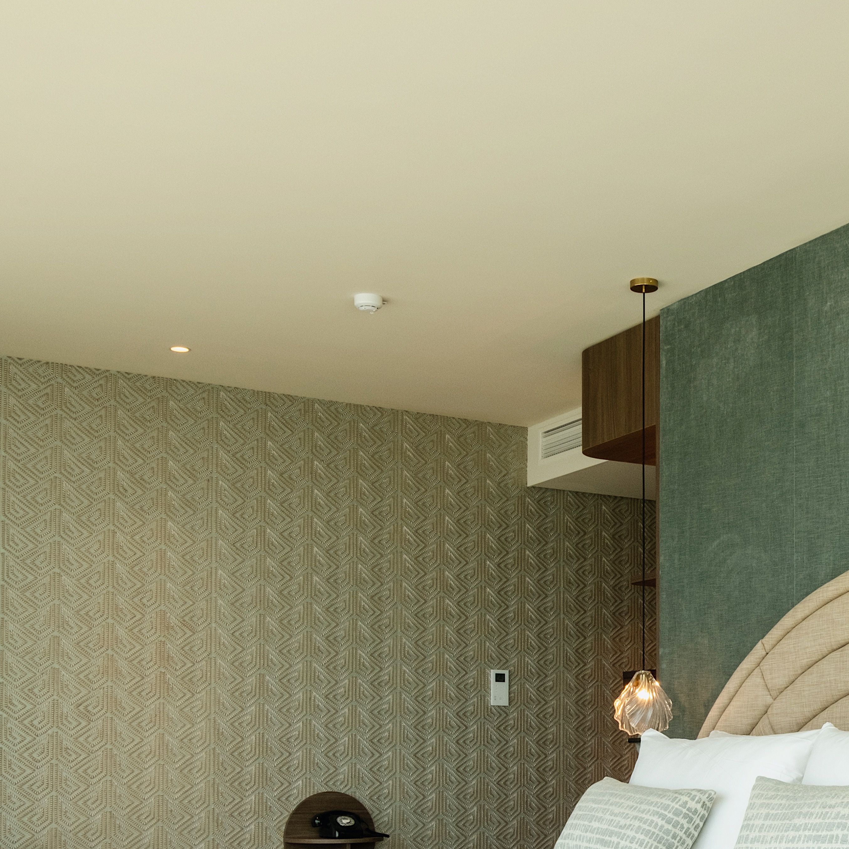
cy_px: 739
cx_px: 707
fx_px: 1554
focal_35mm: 56
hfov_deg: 29.7
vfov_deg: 29.5
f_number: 10
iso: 250
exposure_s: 1/15
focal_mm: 15.6
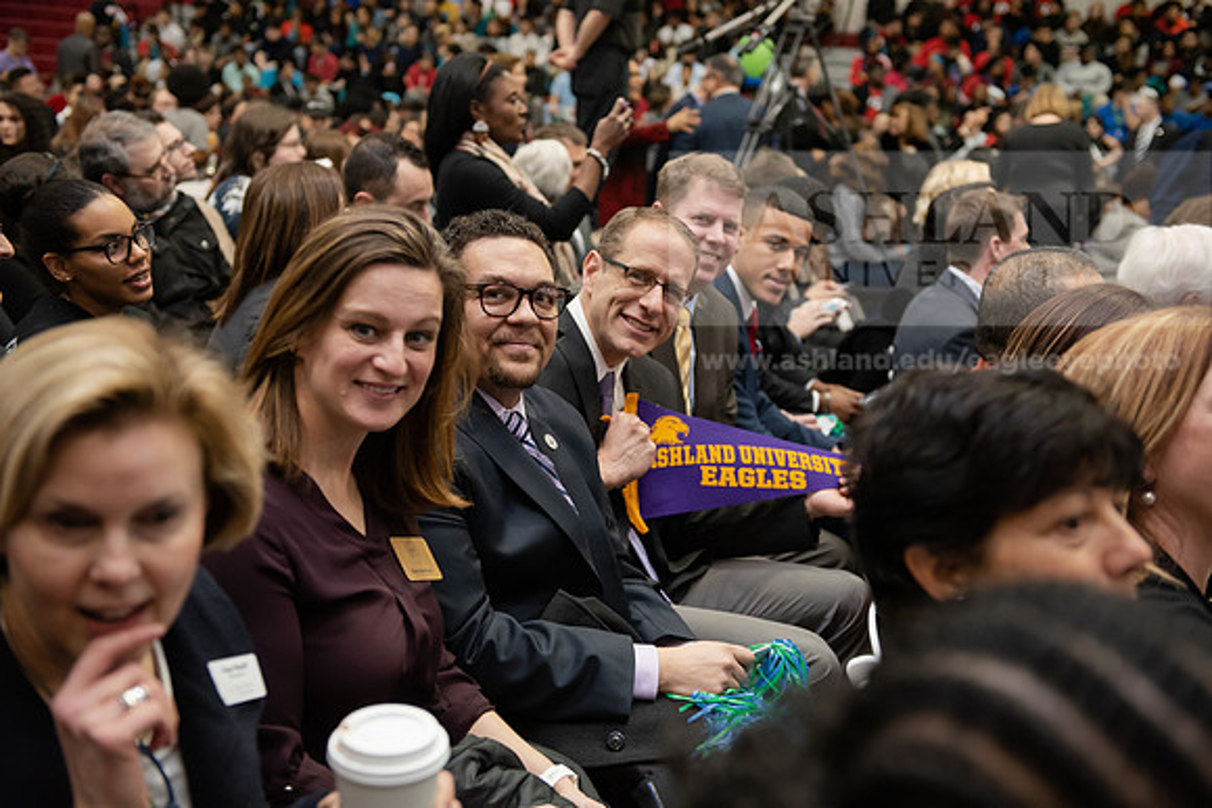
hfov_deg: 43.6
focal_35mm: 45
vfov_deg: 29.9
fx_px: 1515
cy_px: 404
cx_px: 606
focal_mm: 45
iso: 1600
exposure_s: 1/160
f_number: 3.5
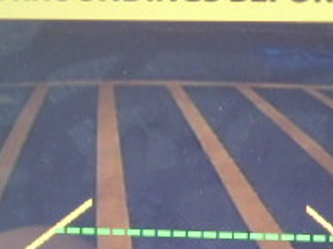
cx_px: 191
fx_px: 1308
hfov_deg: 14.5
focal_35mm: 136
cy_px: 279
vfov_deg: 10.8
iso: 200
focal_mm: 7.1
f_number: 3.6
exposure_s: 1/30
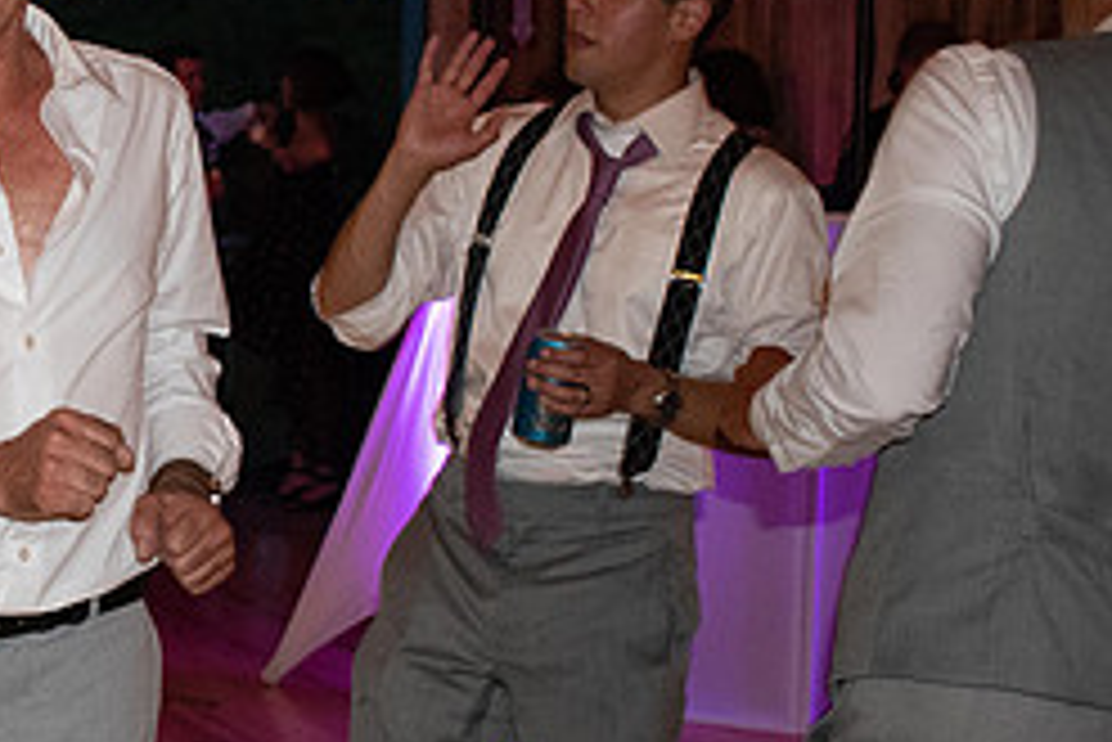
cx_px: -122
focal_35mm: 88
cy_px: 335
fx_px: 2720
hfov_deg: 21.8
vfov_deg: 15.6
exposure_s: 1/60
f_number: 4
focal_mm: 25
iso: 3200
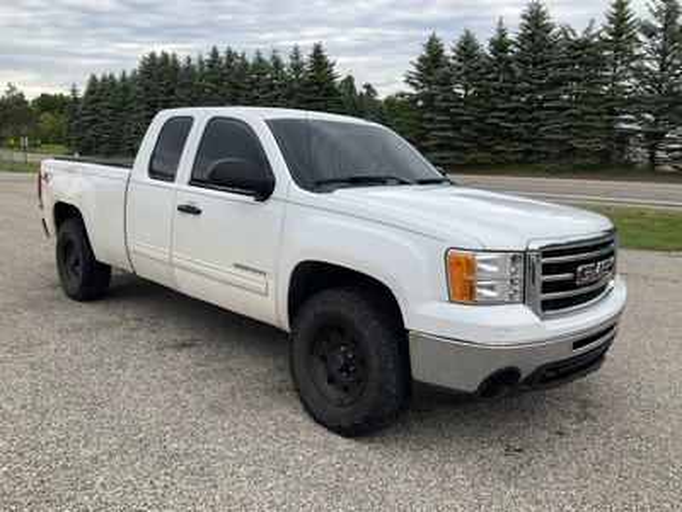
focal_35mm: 29
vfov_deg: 48.2
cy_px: 256
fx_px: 571
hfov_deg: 61.7
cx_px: 341
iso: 25
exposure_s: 1/842
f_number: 1.8
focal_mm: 3
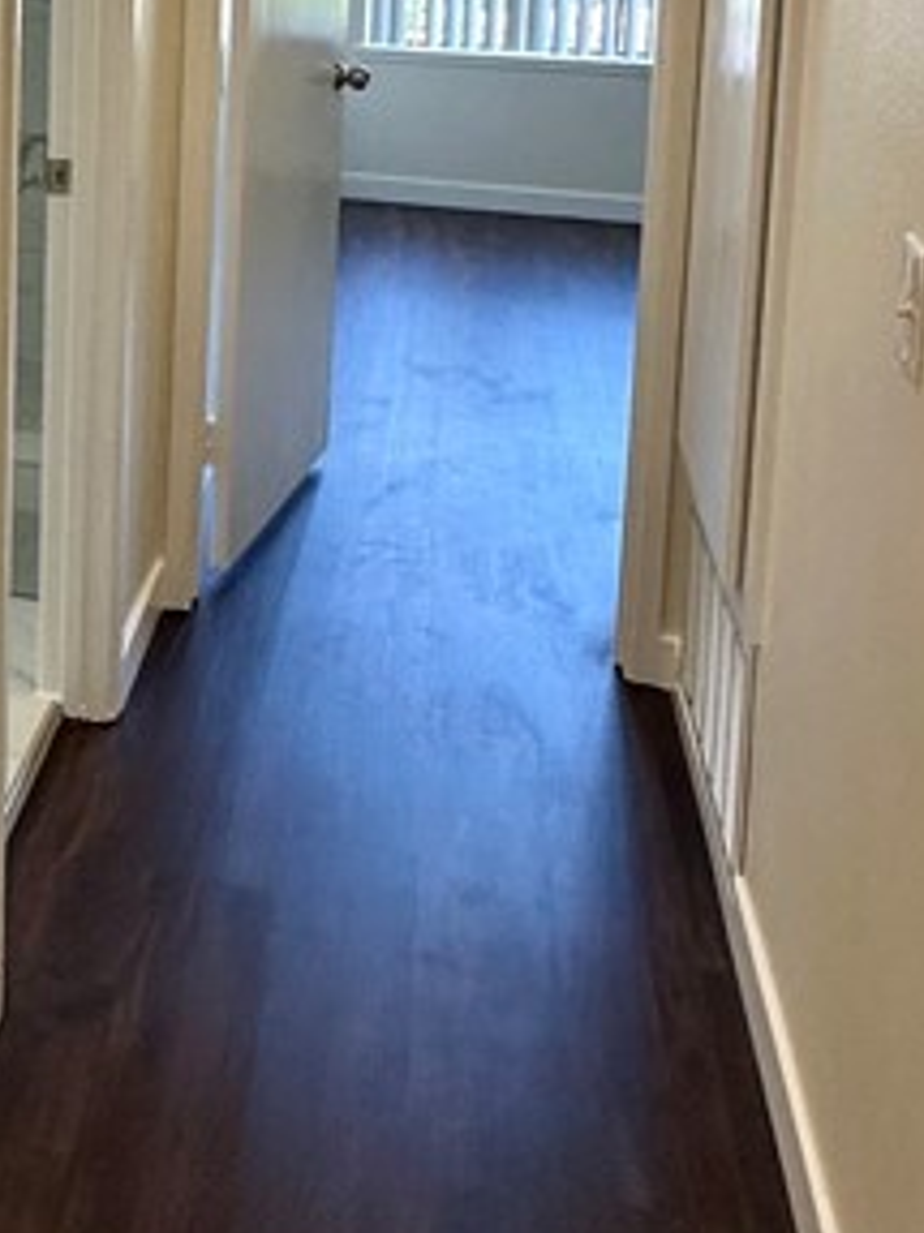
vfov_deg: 34.5
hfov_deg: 26.8
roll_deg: -1.0
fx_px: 1781
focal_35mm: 50
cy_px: -17
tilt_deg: -5.8
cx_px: -86
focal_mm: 2.22
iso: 125
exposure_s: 1/120
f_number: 2.2
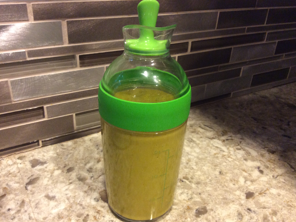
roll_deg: -2.9
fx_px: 282
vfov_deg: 42.9
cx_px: 147
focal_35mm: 33
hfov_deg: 55.4
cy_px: 112
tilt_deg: -28.6
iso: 200
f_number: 2.4
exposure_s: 1/24
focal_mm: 3.3
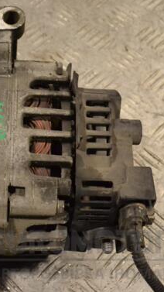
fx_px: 541
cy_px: 139
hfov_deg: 16.6
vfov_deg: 30.1
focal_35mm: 70
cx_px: -24
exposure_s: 1/400
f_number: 10
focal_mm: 28
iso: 3200
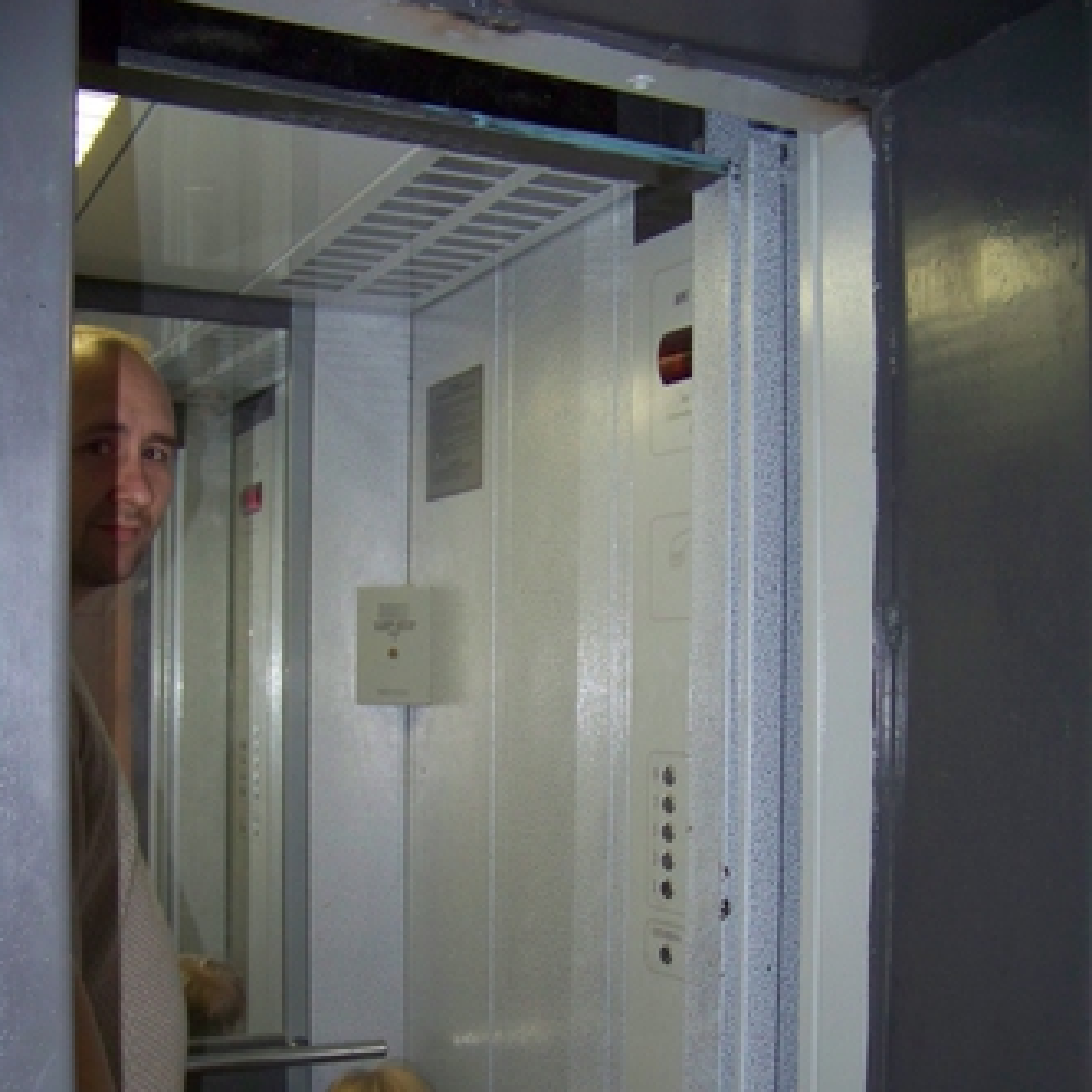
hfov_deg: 39.2
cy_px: 735
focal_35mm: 43
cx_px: 551
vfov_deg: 38.7
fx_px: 1535
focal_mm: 5.85
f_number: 2.8
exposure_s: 1/30
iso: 200
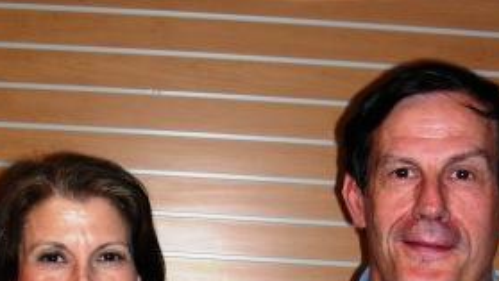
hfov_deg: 25.3
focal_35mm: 84
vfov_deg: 14.1
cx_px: 207
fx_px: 1112
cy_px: 299
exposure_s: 1/60.1
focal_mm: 8
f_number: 3.5
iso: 50
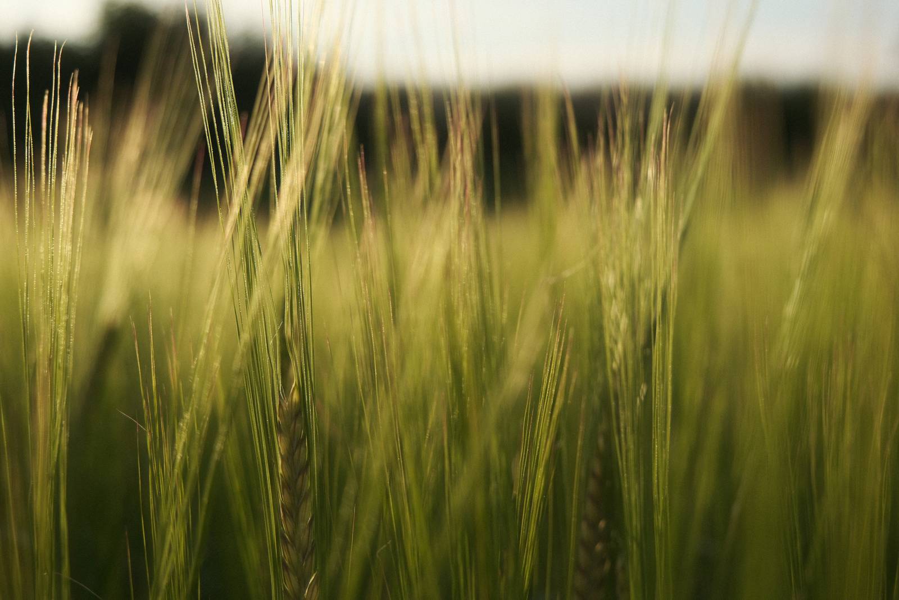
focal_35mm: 44
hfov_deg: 44.5
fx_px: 1099
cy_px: 300
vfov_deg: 30.5
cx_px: 450
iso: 640
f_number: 4
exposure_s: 1/1800
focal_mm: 29.2
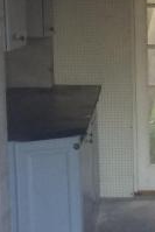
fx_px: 999
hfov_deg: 8.0
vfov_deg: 13.2
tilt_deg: -11.0
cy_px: 195
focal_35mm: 155
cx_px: 403
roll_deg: -2.2
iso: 50
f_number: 2.2
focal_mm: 4.15
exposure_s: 1/30
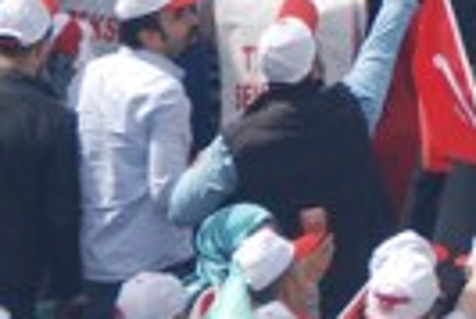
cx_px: 823
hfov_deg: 2.8
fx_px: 9769
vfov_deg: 1.9
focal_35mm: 738
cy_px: -591
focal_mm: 82
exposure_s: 1/500
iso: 160
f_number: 5.6
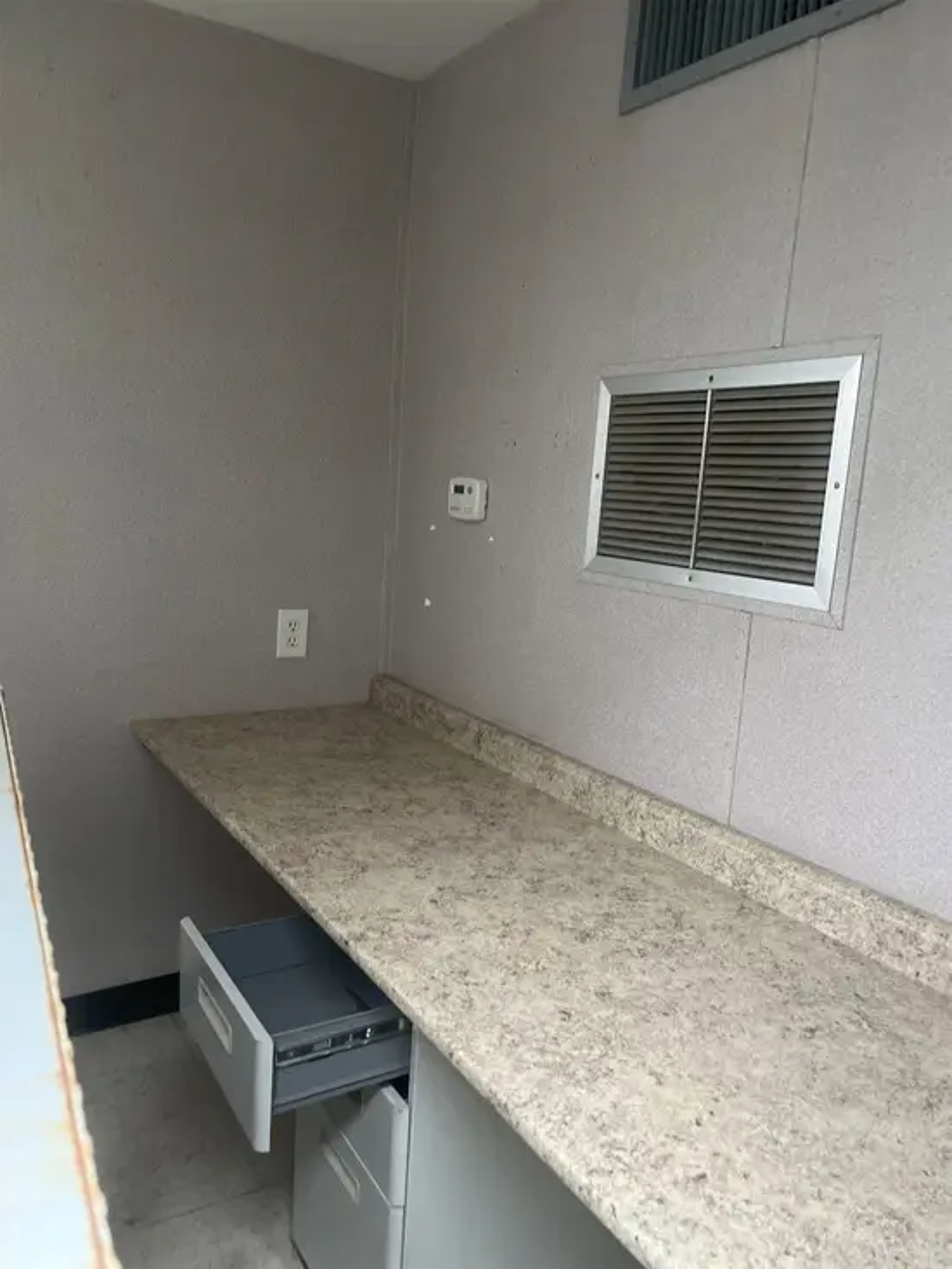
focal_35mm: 26
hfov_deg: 53.1
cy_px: 634
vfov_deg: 67.3
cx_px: 476
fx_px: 953
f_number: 1.6
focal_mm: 5.1
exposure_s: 1/50
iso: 500
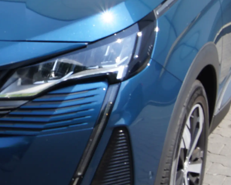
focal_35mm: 107
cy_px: 33
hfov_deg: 17.7
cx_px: 26
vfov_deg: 14.3
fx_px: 732
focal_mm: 24
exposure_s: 1/60
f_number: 11
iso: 100
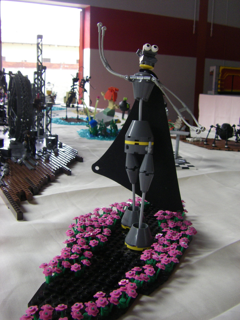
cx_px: 120
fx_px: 351
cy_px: 160
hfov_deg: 37.7
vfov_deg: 49.0
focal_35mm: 38
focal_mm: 6.3
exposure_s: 1/50
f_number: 3.5
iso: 200
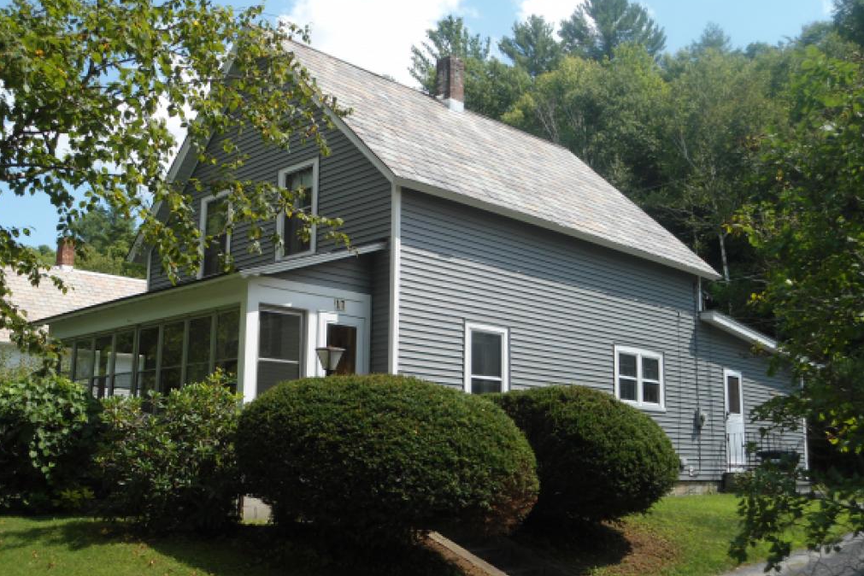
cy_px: 290
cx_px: 429
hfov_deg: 49.6
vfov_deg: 34.2
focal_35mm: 39
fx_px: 936
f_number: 3.2
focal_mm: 6.7
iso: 80
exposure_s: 1/640
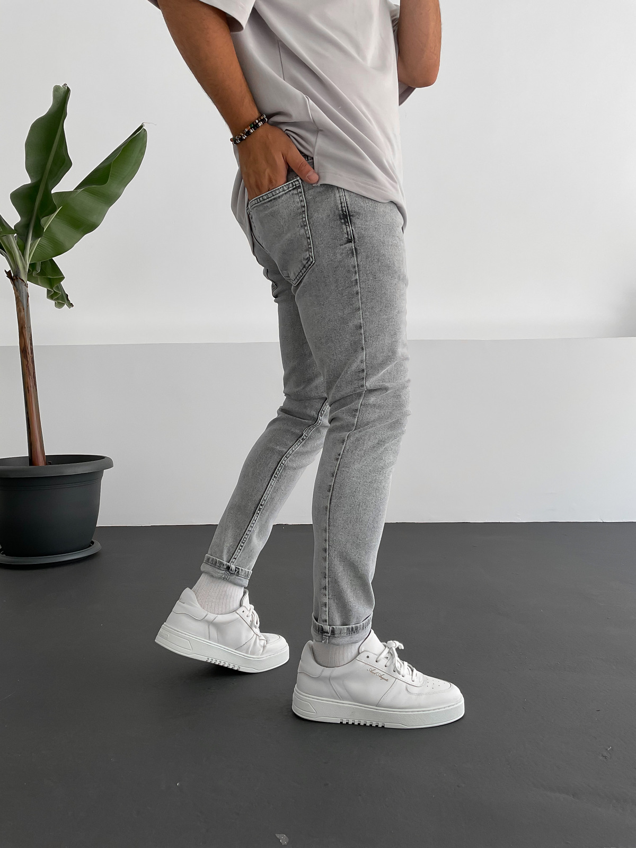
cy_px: 424
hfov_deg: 48.2
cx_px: 318
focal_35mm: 29
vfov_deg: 61.7
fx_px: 710
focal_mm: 3
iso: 25
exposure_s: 1/120
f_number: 1.8
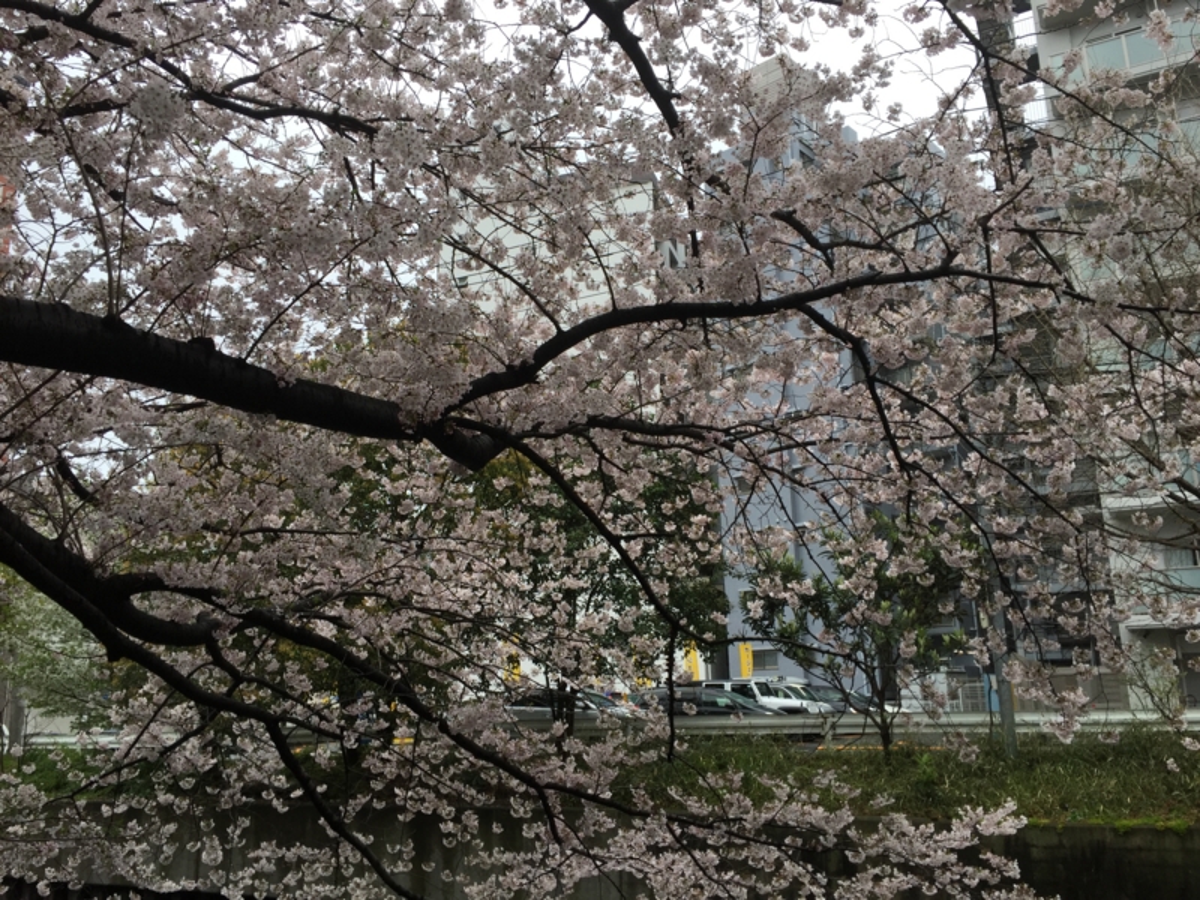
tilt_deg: +14.4
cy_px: 450
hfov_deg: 61.7
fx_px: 1005
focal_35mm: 29
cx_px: 600
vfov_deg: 48.2
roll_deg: +0.4
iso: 32
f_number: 2.2
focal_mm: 4.15
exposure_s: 1/258
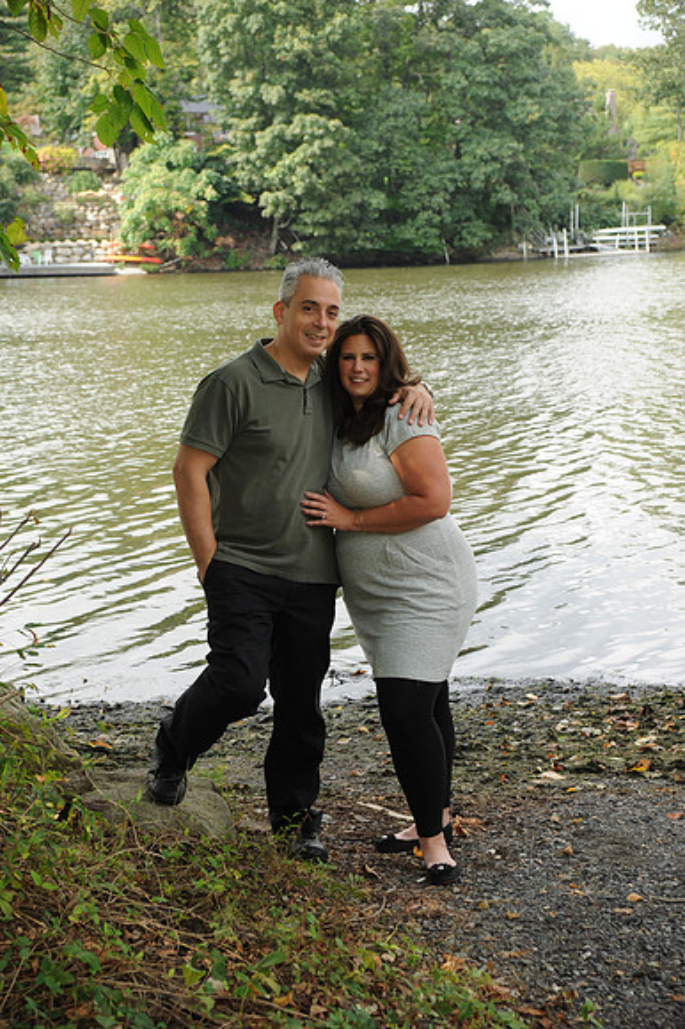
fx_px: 1572
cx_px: 342
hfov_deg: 24.6
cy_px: 514
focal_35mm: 55
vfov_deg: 36.3
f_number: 7.1
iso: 500
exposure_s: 1/250
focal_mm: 55
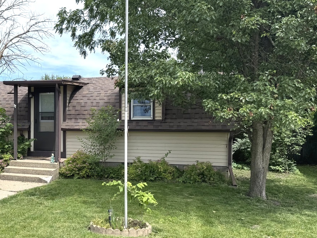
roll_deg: -1.8
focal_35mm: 39
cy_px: 131
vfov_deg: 36.8
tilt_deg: -2.7
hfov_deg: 45.6
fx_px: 357
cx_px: 66
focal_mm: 6.76
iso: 80
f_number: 1.78
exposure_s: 1/2506
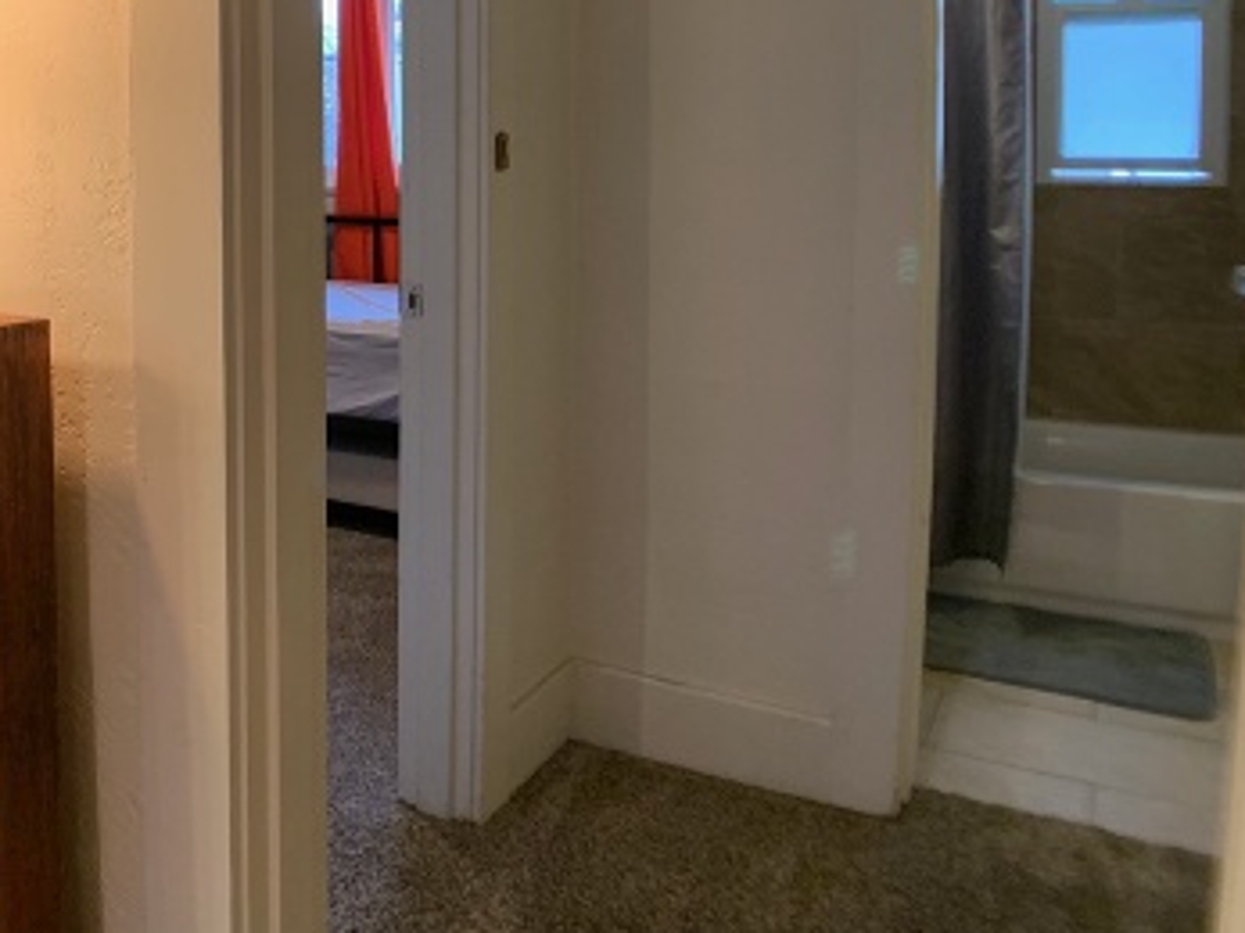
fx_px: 1726
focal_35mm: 48
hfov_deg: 38.6
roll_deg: +0.2
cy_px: 226
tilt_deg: -2.7
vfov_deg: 29.7
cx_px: 312
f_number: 1.8
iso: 250
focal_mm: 4.25
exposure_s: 1/60
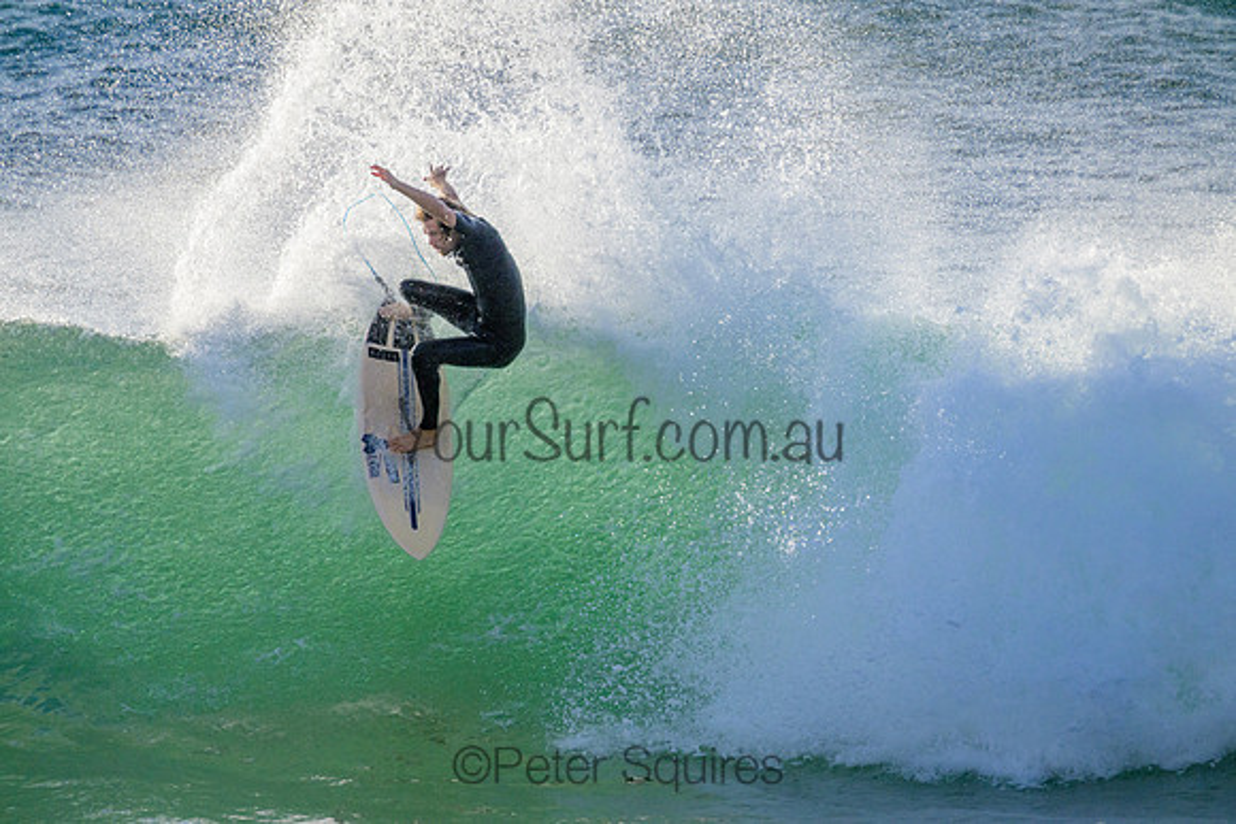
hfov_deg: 2.6
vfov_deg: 1.7
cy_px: 412
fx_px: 27472
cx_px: 618
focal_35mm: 800
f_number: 11
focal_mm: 800
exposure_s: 1/2000
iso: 1250
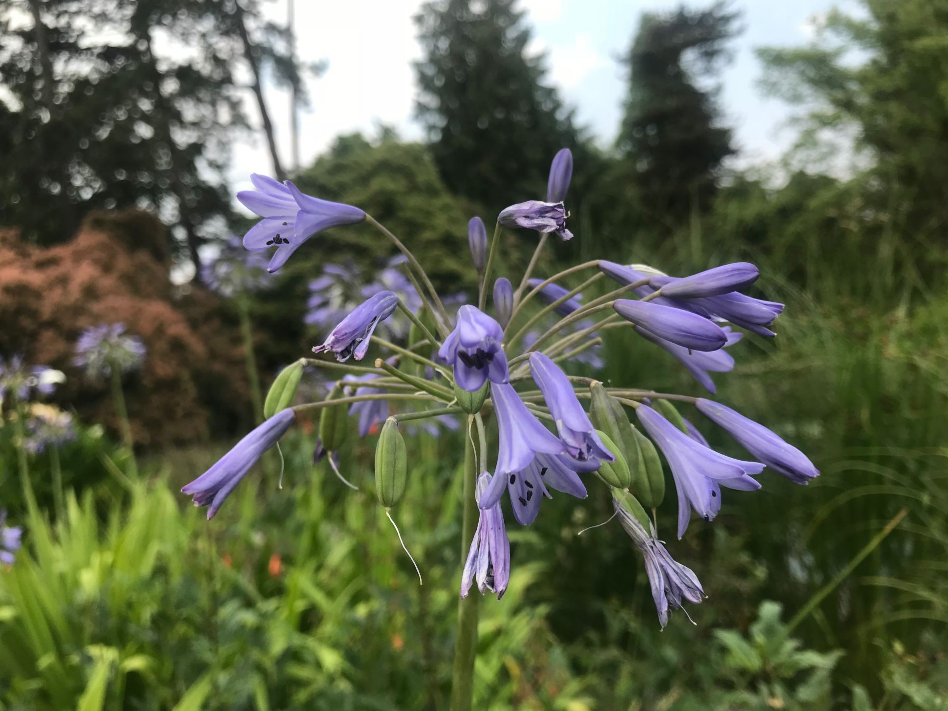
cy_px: 365
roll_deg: +6.8
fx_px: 794
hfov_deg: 61.7
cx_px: 475
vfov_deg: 48.2
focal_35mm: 29
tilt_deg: +1.0
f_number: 1.8
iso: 20
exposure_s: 1/812
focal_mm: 3.99
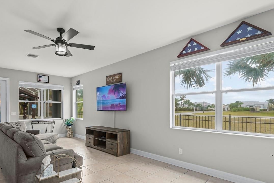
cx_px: 109
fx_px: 152
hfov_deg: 82.9
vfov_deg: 61.5
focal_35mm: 20
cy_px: 109
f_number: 11
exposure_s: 1/1.25
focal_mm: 14
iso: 160
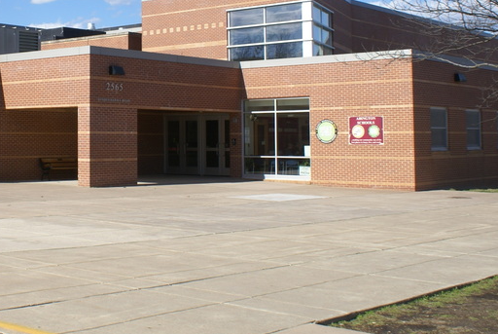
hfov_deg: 32.0
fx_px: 831
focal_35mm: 60
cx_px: 64
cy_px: 51
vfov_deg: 22.3
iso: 100
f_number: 10
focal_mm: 20
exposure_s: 1/160
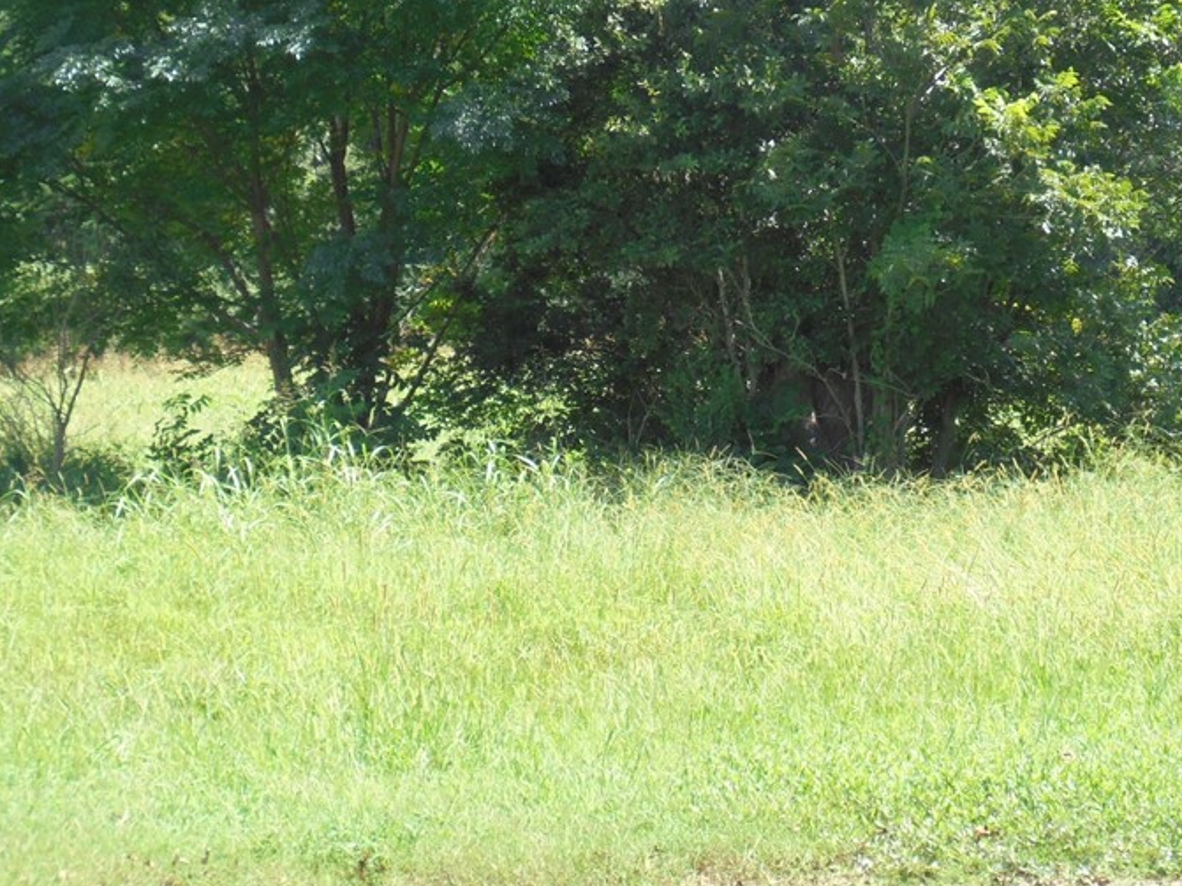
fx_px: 1980
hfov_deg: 33.0
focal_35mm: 58
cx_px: 772
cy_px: 222
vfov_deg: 24.9
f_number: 4.2
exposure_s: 1/200
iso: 100
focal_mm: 6.9
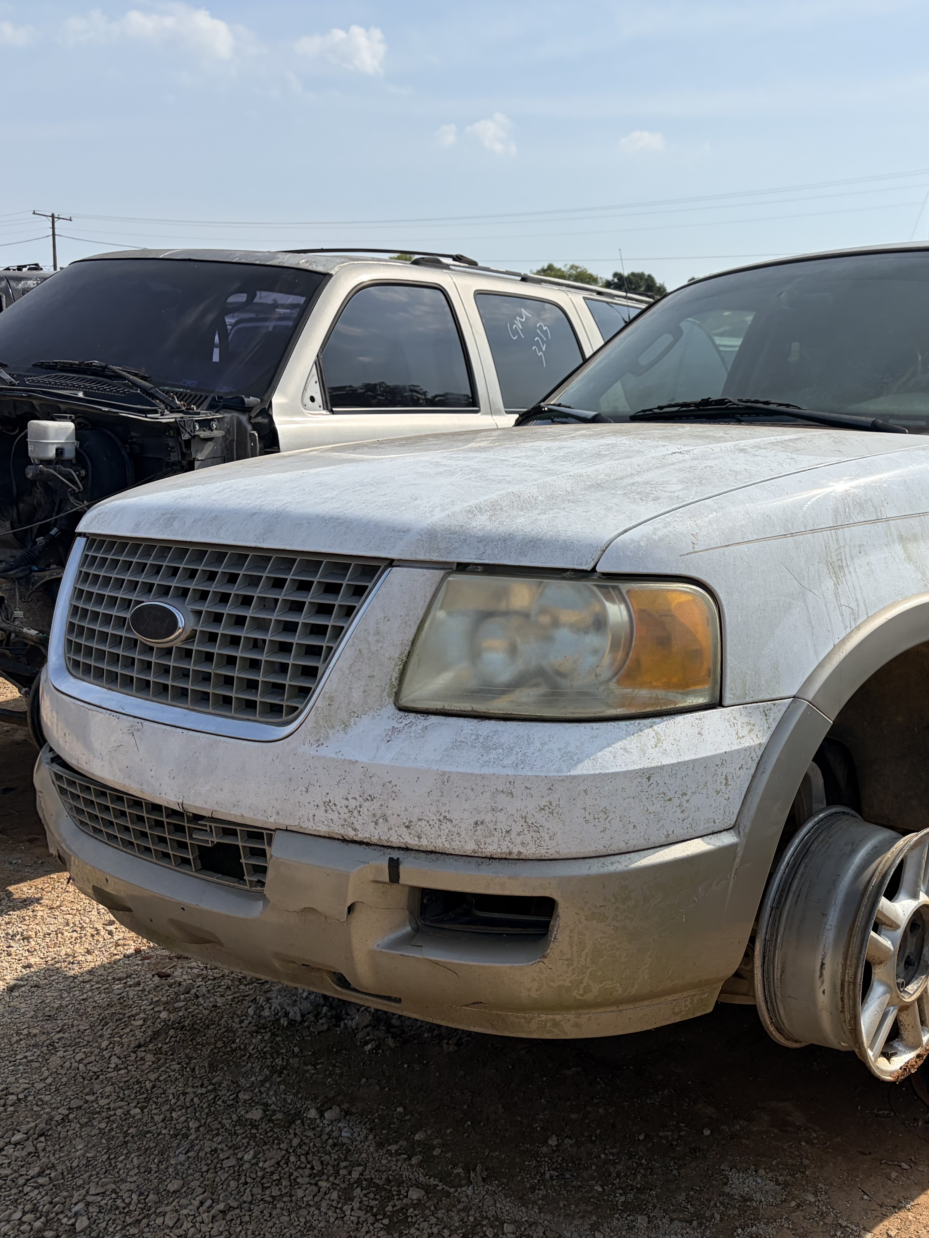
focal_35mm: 35
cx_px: 717
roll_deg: -3.9
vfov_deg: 52.6
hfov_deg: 39.4
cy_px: 620
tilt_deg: -10.6
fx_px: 1252
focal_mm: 5.96
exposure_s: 1/4608
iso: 50
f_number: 1.6
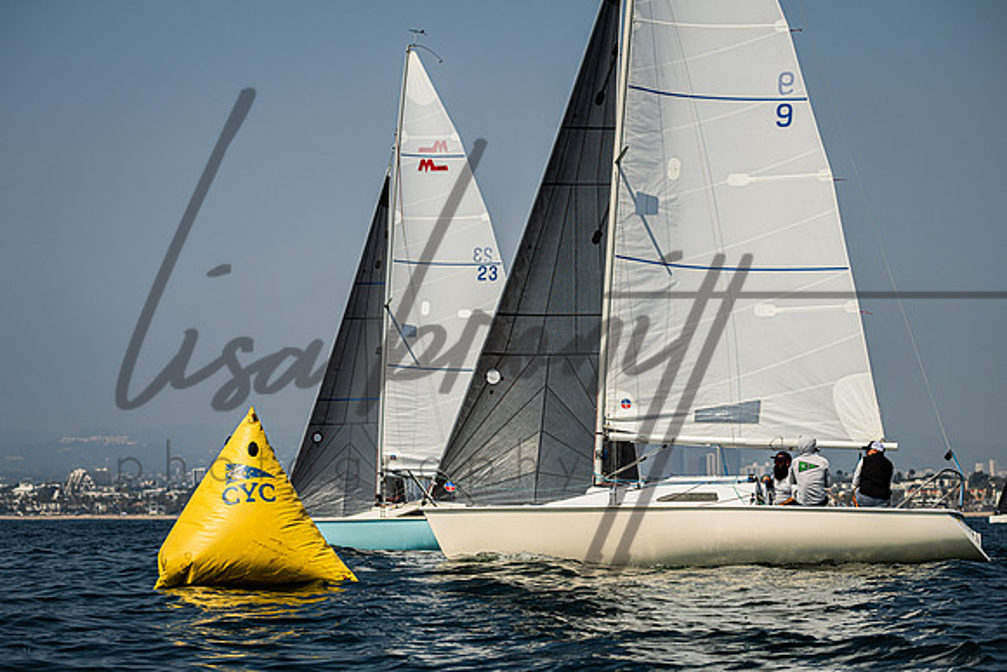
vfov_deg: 11.7
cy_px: 385
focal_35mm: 117
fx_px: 3286
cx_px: 494
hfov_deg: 17.4
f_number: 4.5
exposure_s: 1/4000
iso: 160
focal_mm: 100
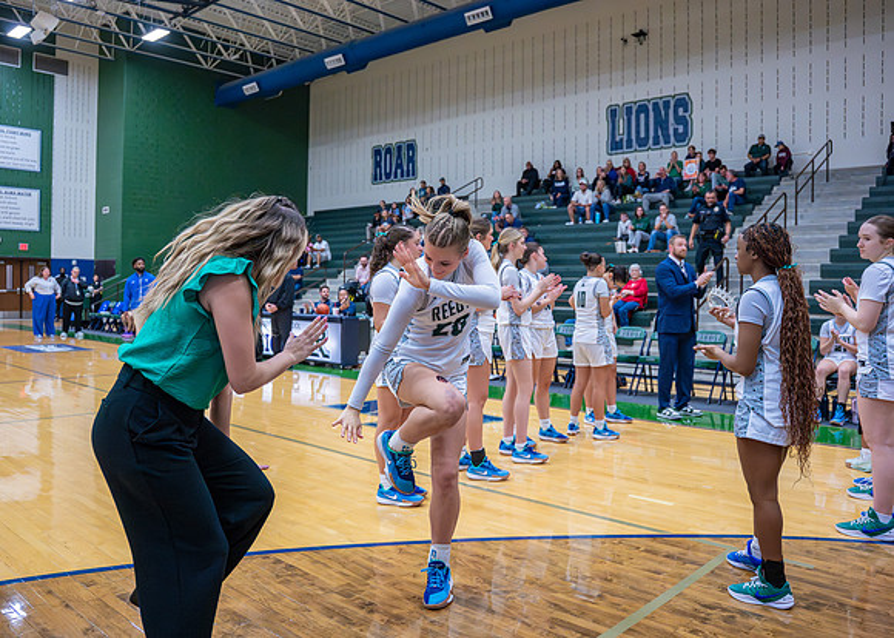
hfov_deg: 63.3
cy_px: 301
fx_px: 725
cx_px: 437
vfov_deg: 47.5
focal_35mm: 29
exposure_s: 1/1000
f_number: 2.8
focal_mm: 24
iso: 4000
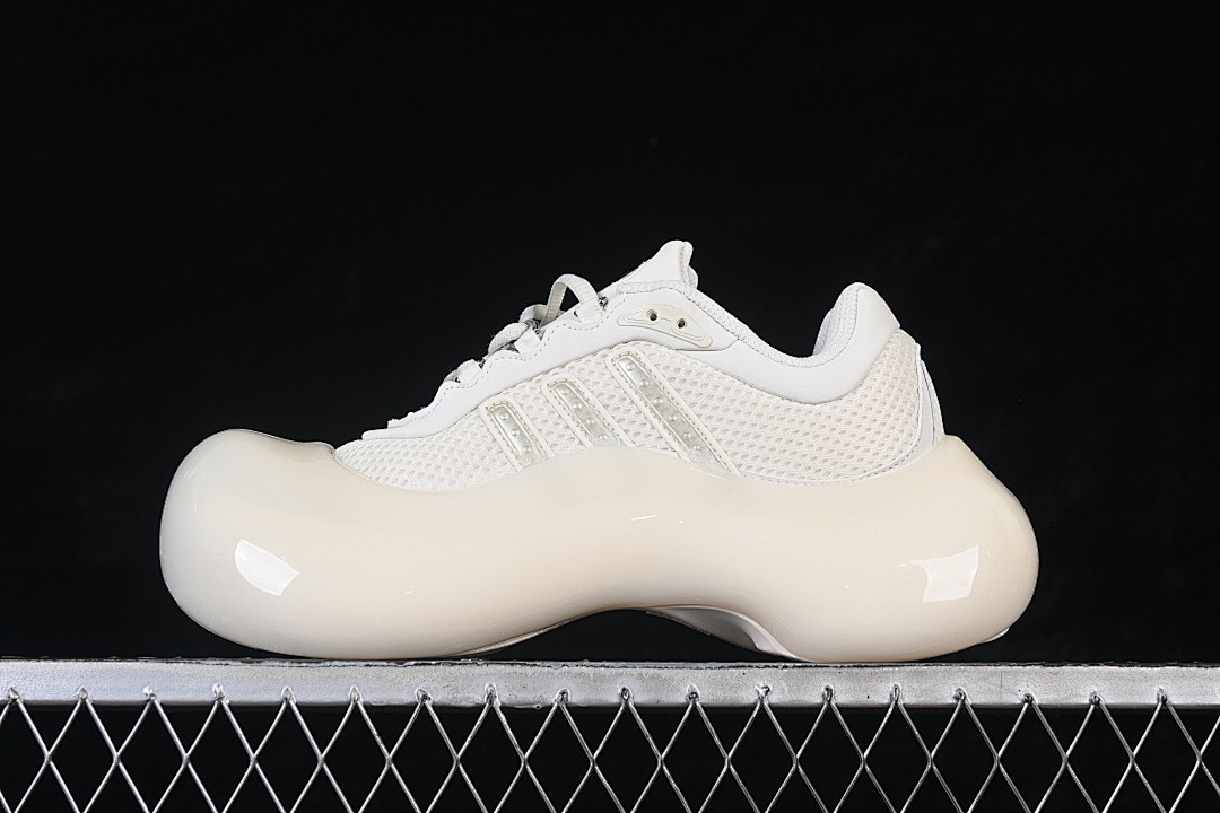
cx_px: 610
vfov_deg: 18.2
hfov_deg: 27.0
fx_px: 2541
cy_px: 406
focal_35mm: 75
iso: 160
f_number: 8
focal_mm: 50
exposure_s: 1/80
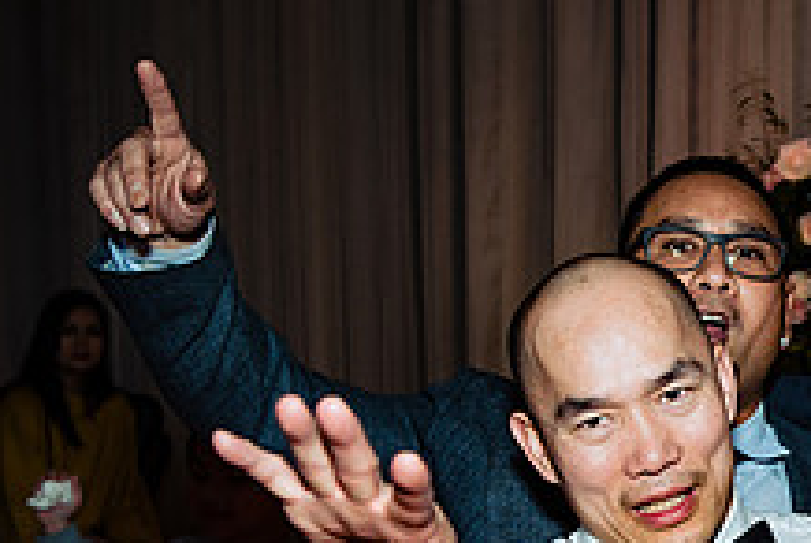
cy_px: 482
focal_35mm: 93
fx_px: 2098
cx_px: 1001
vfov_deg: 14.6
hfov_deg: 20.3
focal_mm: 35
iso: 640
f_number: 5
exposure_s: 1/250
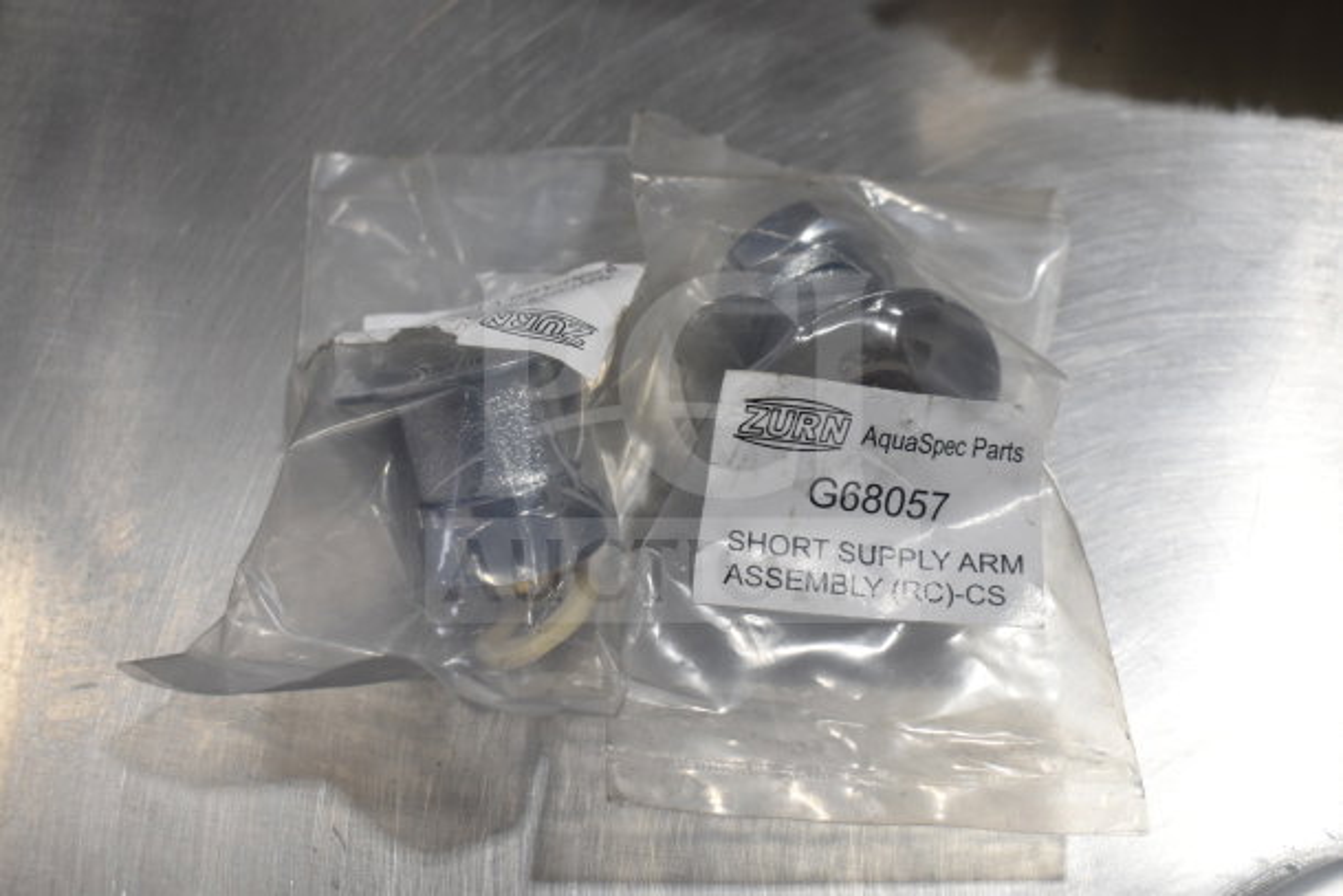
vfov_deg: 29.9
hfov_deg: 43.6
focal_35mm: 45
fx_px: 1679
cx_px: 672
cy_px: 448
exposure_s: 1/160
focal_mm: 30
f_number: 4.2
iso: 560
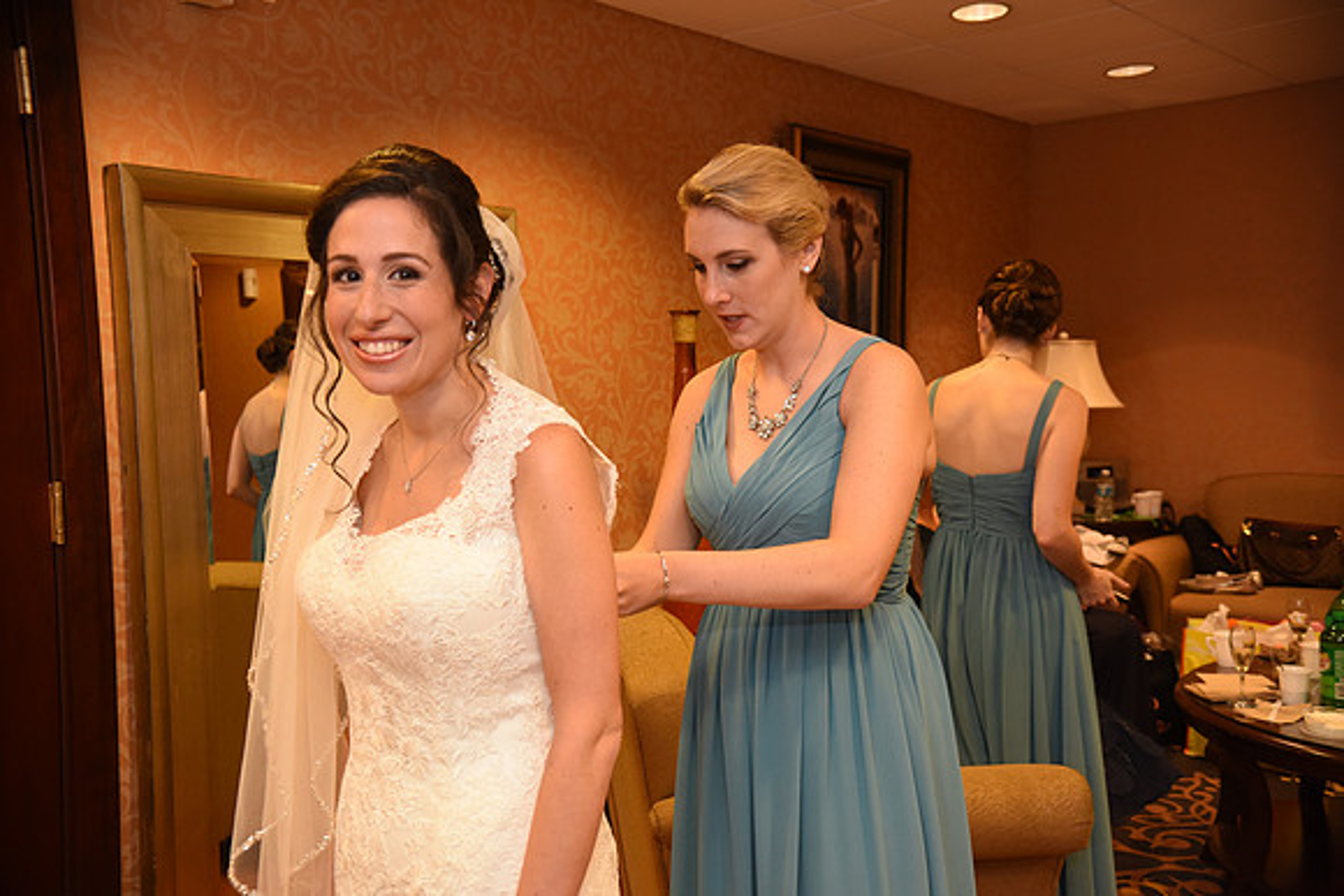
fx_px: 1307
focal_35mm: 35
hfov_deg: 54.4
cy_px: 448
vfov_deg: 37.9
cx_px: 672
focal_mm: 35
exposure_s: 1/60
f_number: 5
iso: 2000
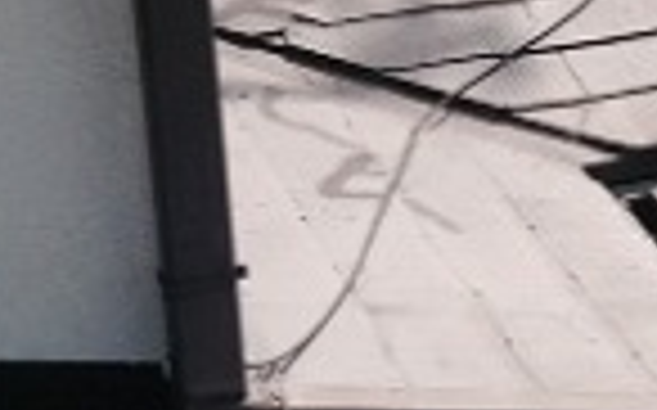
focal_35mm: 150
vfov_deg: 8.6
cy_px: -122
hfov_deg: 13.2
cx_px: 983
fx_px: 2684
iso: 50
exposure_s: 1/1466
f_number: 2.4
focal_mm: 4.12
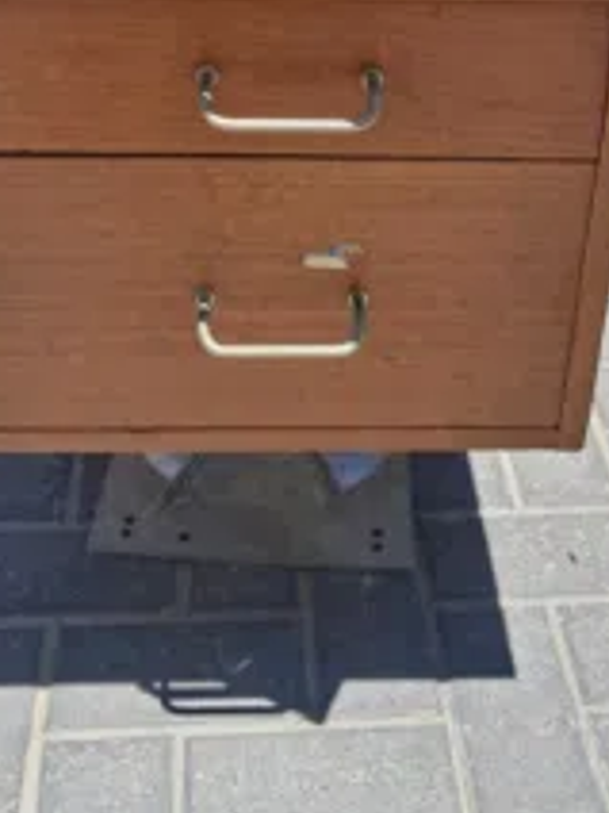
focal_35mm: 51
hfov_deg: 28.6
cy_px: 81
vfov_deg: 35.3
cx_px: 322
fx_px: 1196
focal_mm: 4
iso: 50
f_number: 1.8
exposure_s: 1/443
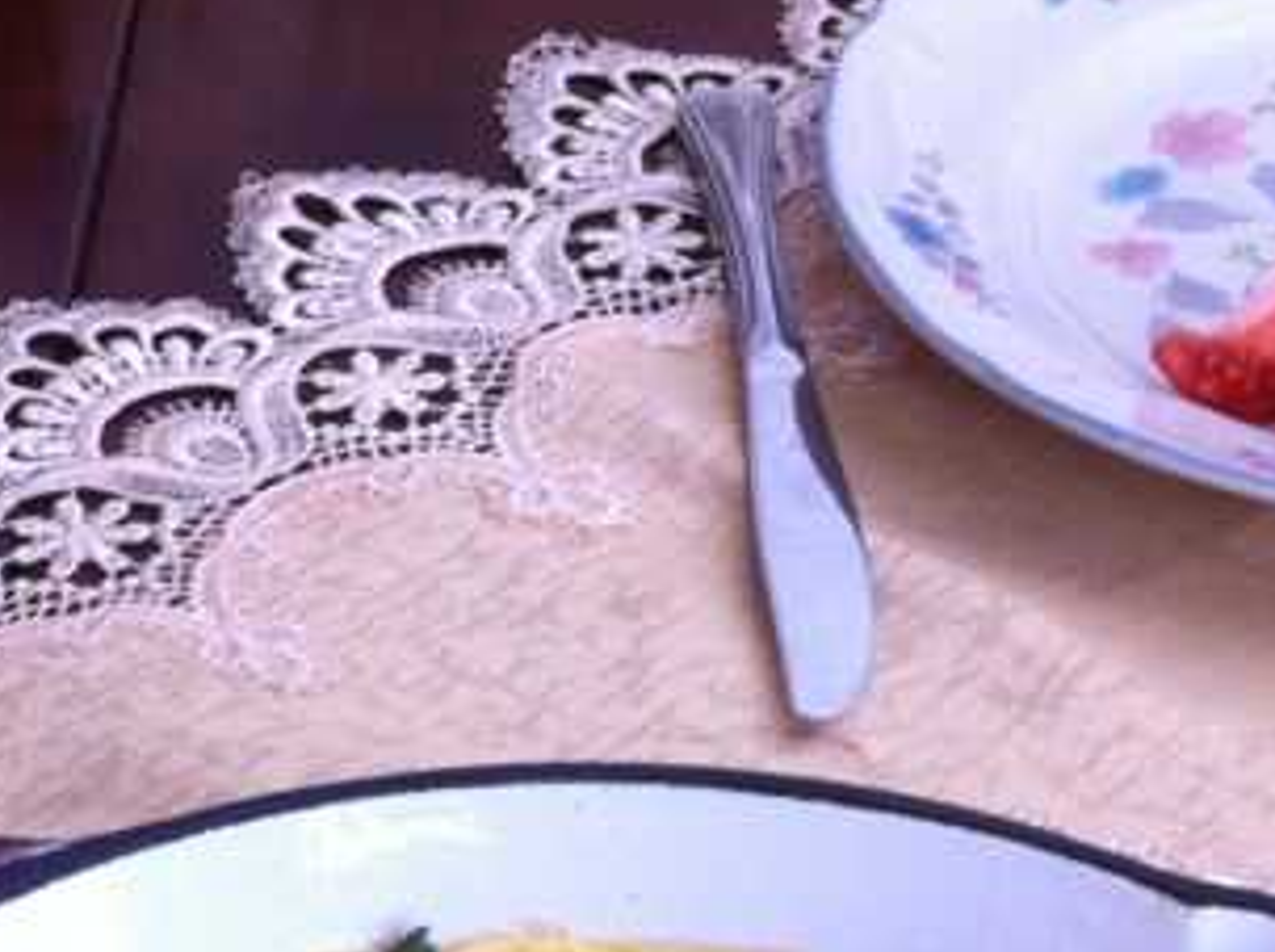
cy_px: 1223
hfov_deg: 16.7
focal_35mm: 118
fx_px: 4339
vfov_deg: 12.2
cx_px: 440
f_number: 2.8
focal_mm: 3.85
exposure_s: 1/17
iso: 80
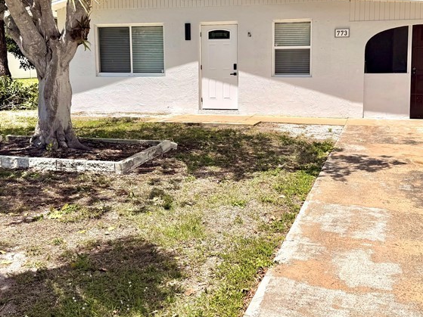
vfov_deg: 32.7
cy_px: 113
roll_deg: +0.4
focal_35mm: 44
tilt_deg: -5.6
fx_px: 538
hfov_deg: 42.9
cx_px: 229
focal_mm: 6.76
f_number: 1.78
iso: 80
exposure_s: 1/6711
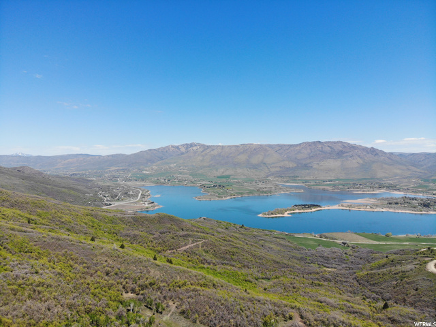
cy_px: 164
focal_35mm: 24
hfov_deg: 71.6
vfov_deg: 56.8
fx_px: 302
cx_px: 218
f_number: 2.8
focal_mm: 4.5
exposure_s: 1/970
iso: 101
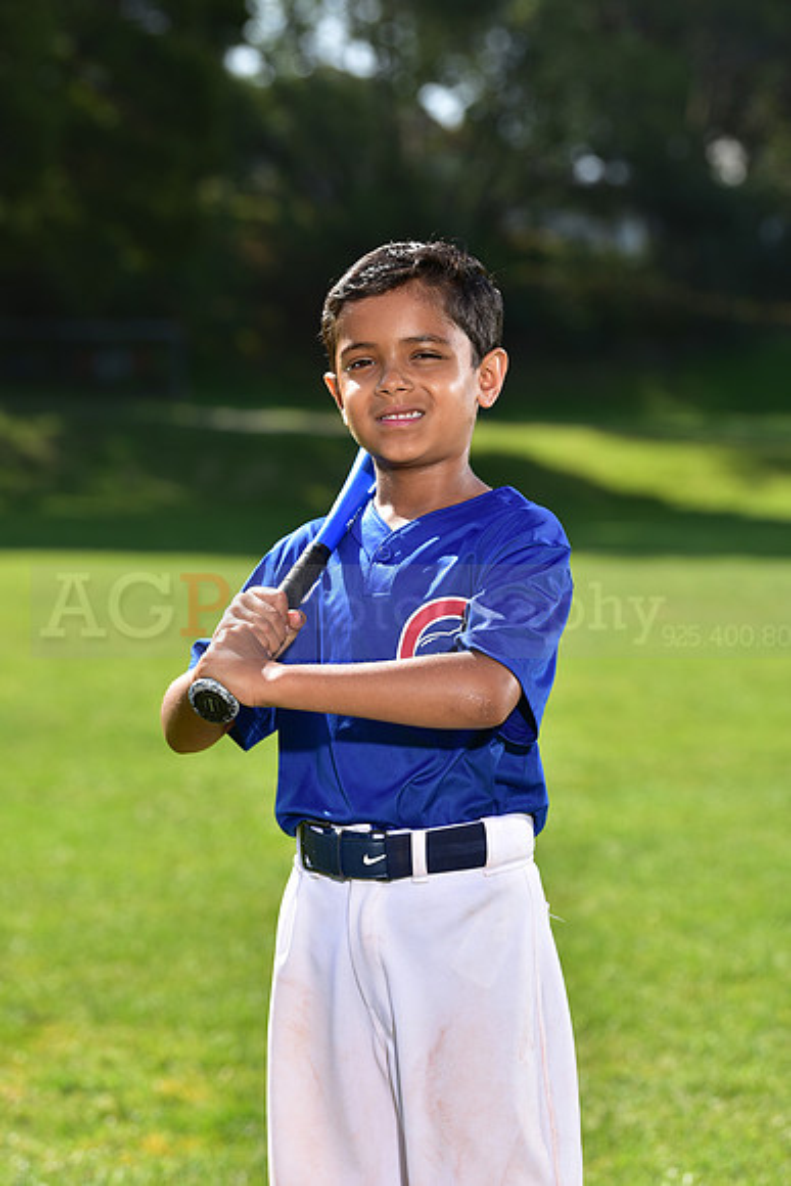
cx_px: 396
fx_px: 3952
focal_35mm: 120
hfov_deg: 11.4
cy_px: 593
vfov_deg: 17.1
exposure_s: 1/250
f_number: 5
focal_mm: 120
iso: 80
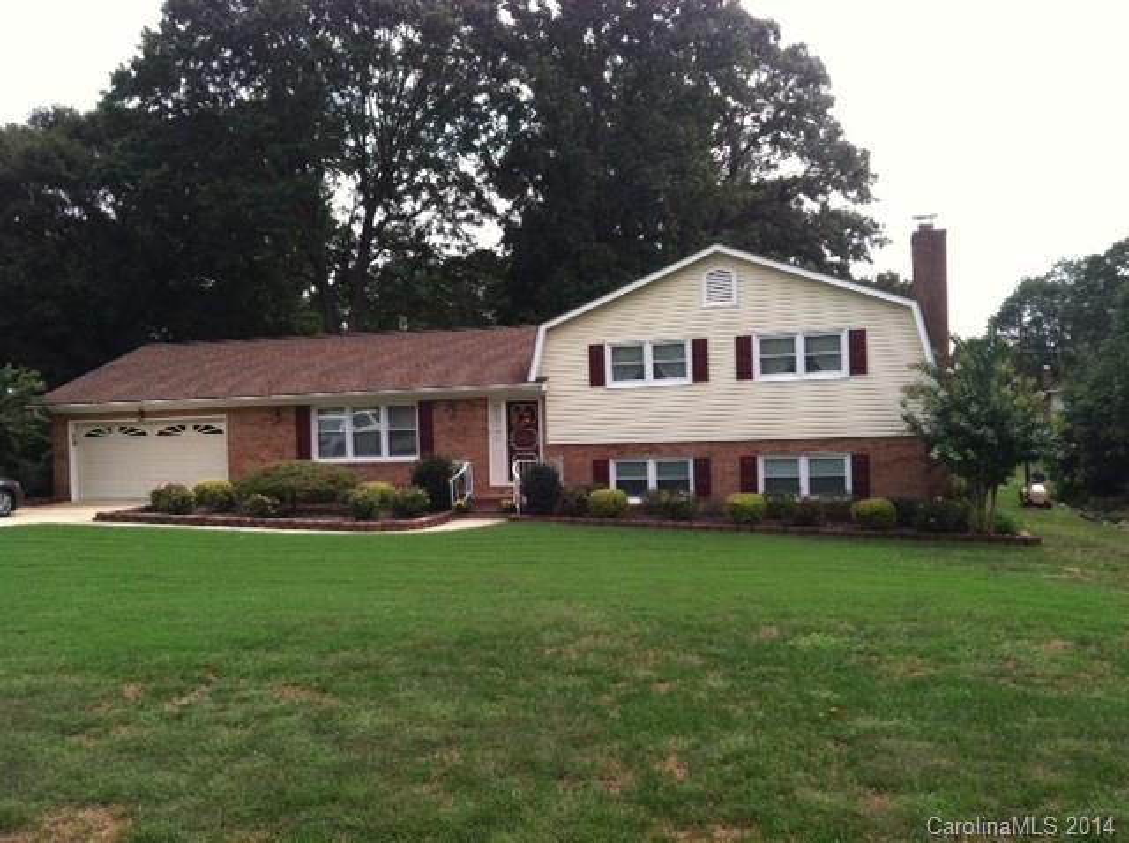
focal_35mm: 35
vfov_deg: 40.6
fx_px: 1140
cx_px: 564
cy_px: 422
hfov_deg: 52.7
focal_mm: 3.85
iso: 80
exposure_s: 1/566
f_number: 2.8
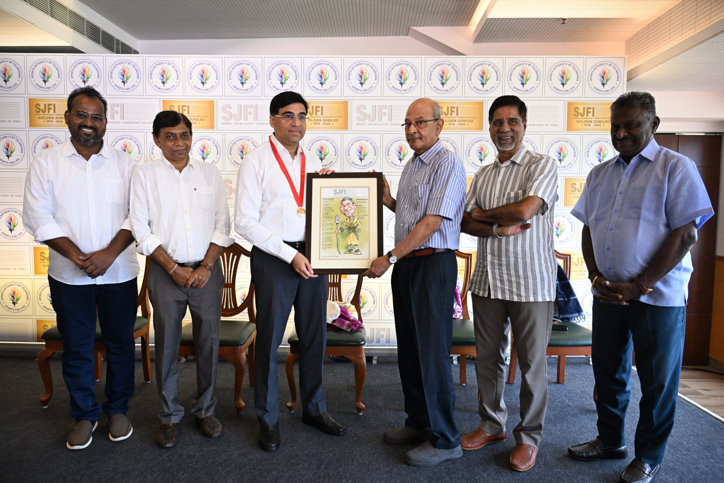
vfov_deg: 53.1
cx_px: 362
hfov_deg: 73.7
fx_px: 483
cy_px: 242
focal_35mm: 24
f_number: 4
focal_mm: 24
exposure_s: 1/640
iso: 2500
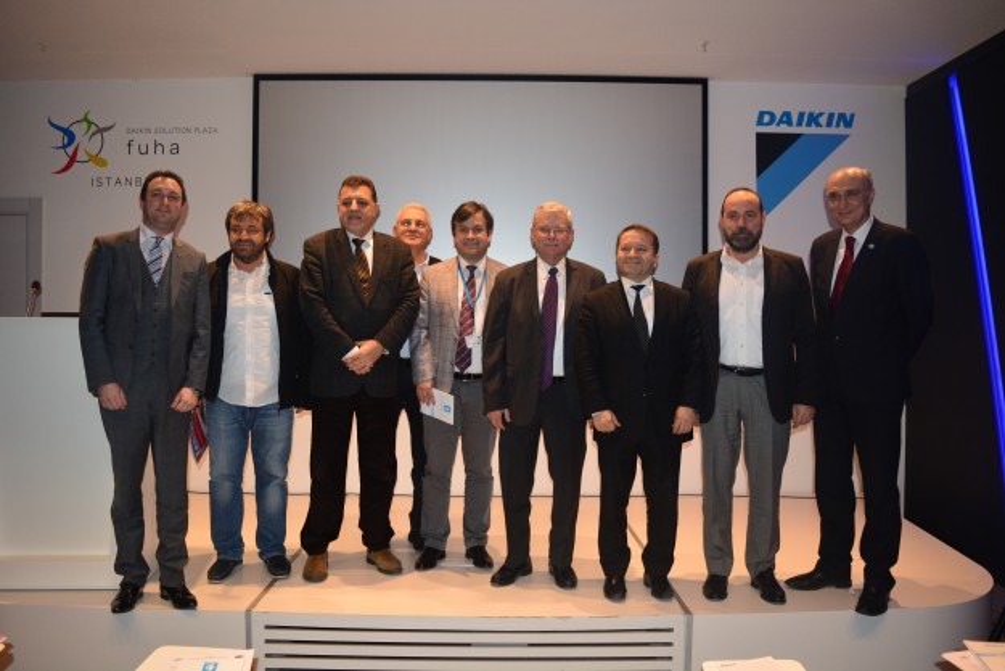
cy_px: 336
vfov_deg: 48.0
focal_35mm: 27
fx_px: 754
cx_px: 502
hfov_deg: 67.4
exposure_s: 1/160
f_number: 3.5
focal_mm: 18
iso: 800
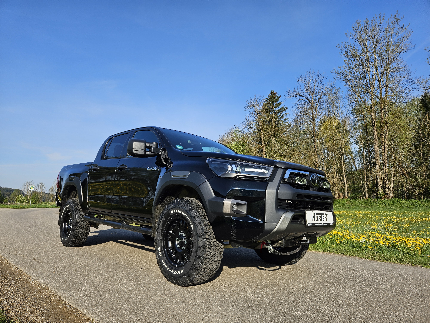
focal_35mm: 23
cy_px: 162
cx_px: 215
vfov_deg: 58.9
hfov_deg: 73.9
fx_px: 286
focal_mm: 5.4
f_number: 1.8
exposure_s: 1/1445
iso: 25
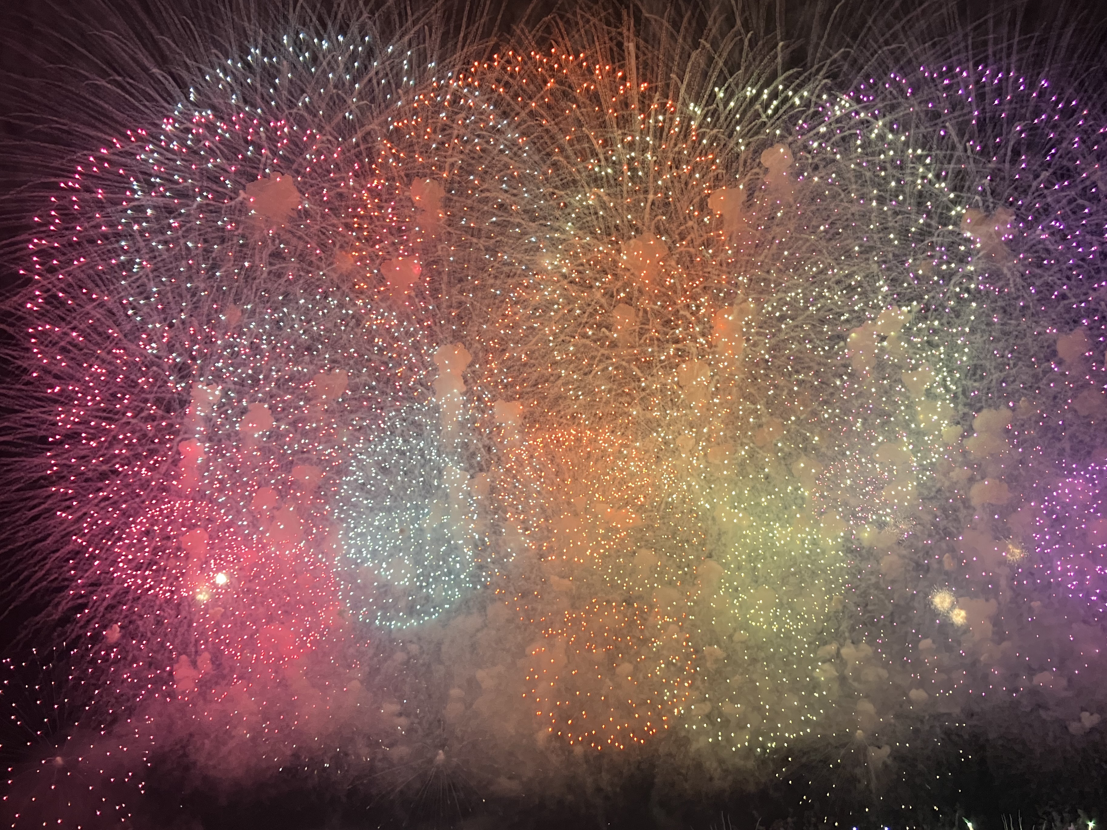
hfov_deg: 58.4
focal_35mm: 31
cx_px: 564
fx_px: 991
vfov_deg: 45.4
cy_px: 445
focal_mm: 3.99
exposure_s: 1/95
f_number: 1.8
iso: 80
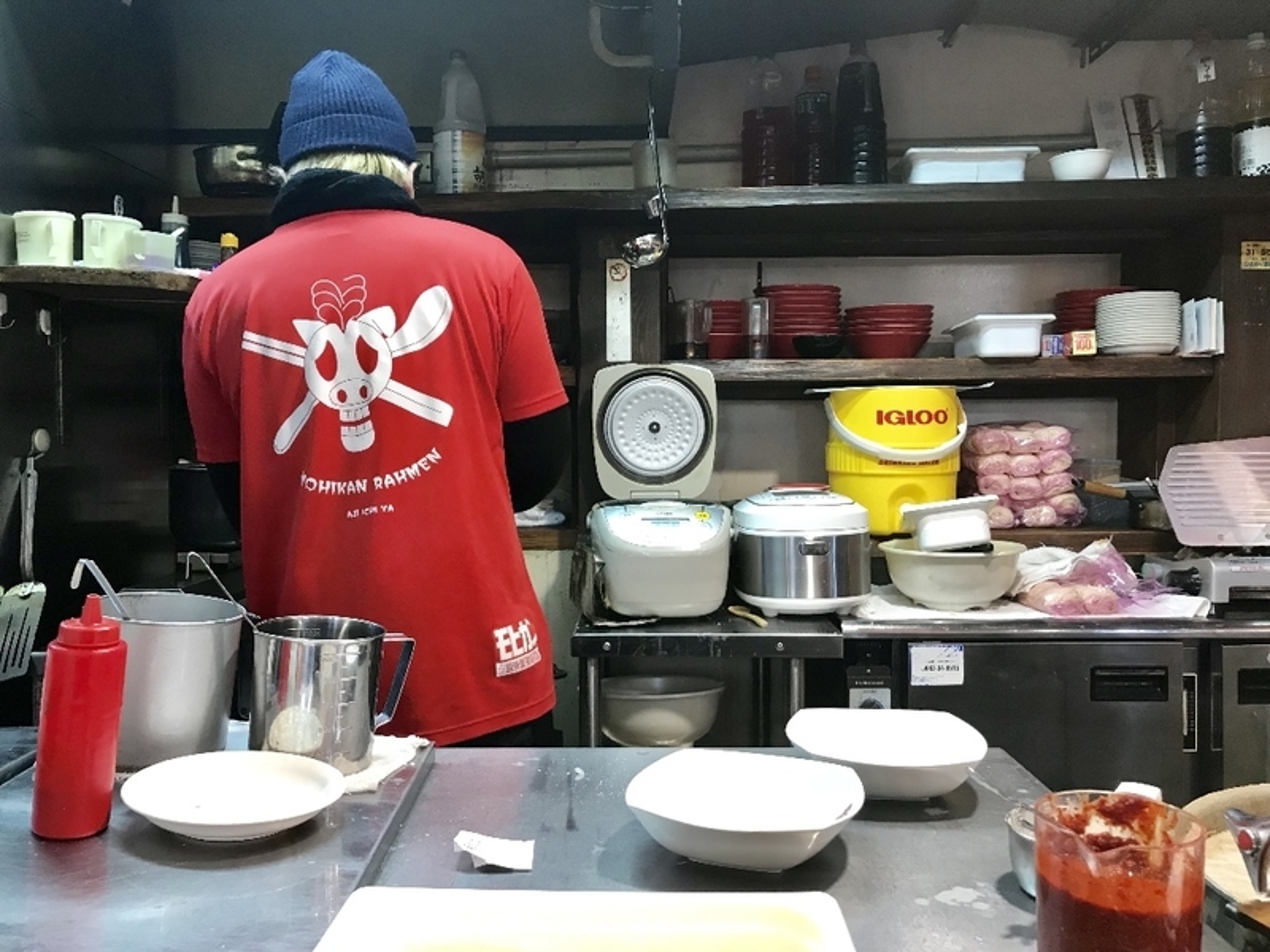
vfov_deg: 49.7
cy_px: 476
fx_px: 1027
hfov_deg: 63.4
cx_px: 635
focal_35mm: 28
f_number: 1.8
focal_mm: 3.99
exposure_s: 1/15
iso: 40
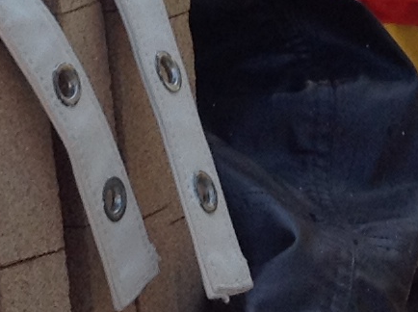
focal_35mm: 209
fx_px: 2520
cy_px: -372
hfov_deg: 9.2
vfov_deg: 6.8
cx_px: -224
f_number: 2.4
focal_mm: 4.28
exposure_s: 1/451
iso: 50
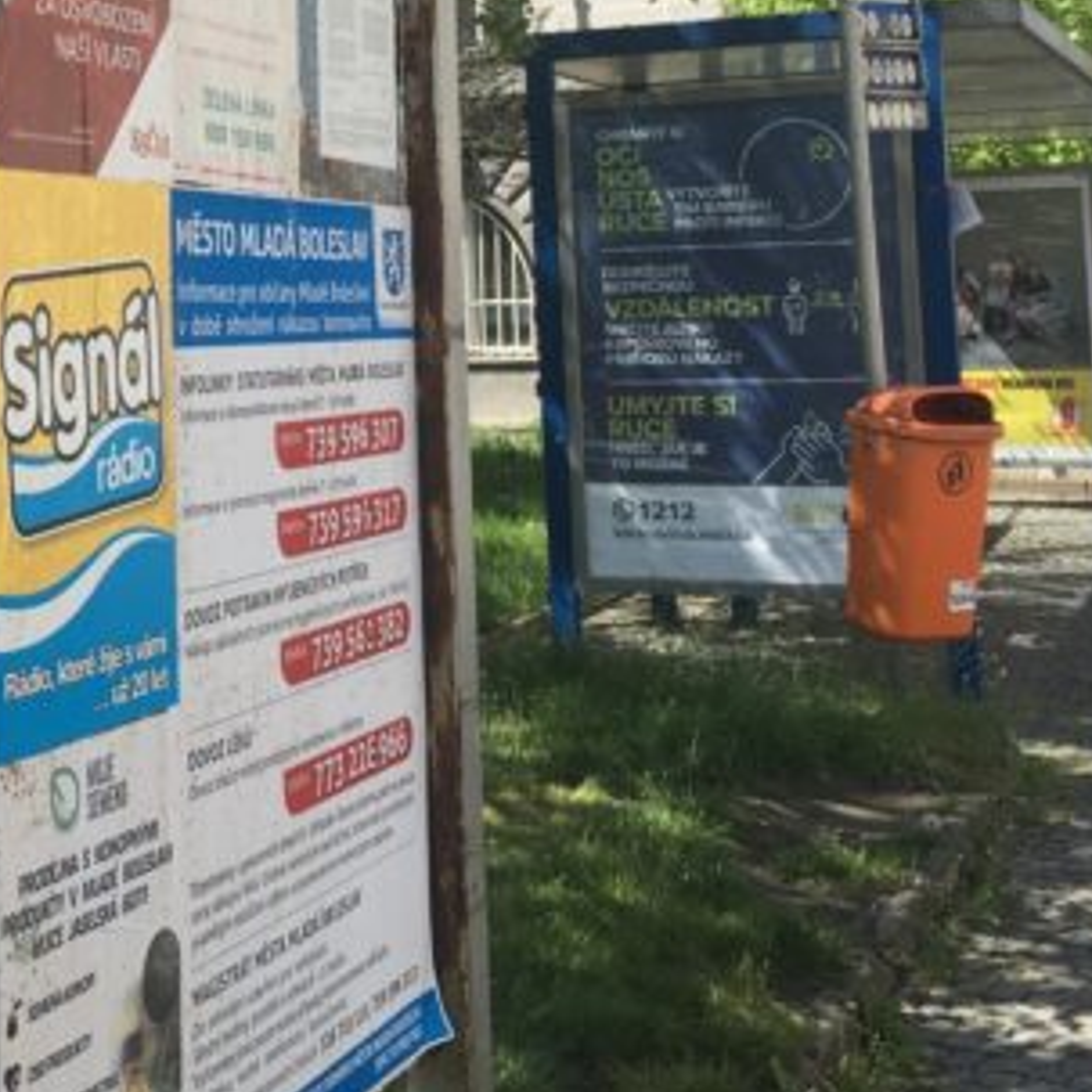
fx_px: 2320
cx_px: 151
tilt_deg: +5.4
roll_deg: +2.3
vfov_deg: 25.7
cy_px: 133
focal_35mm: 65
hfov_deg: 25.8
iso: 25
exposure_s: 1/1012
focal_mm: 4.15
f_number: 2.2
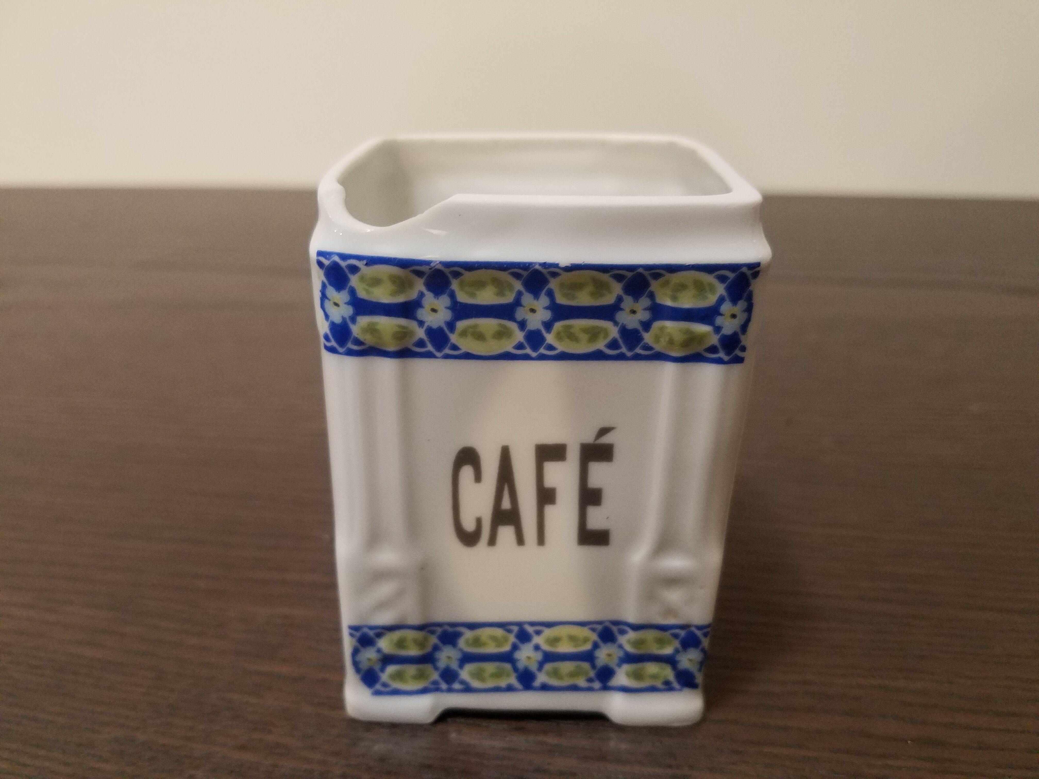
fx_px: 780
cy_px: 390
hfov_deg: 67.3
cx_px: 520
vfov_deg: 53.1
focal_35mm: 26
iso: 200
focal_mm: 4.2
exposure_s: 1/14
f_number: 1.7
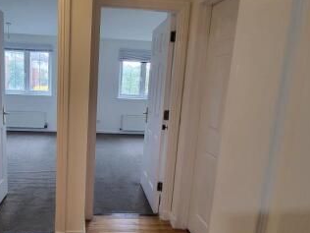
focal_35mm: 24
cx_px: 100
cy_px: 115
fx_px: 215
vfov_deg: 56.8
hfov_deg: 69.3
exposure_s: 1/50
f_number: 2.2
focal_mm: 1.74
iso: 250
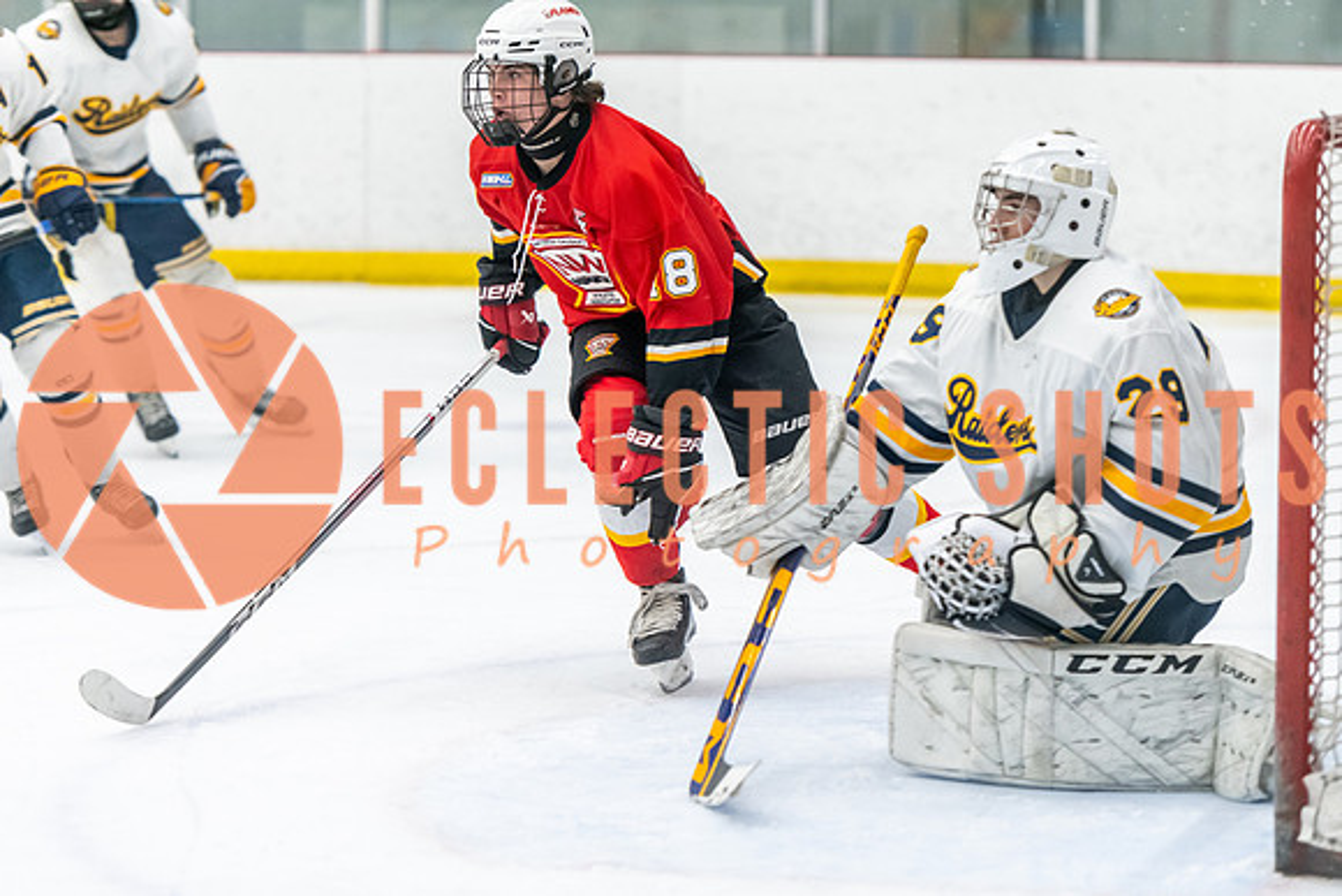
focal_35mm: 148
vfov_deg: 9.3
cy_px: 471
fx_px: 5505
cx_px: 685
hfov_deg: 13.9
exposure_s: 1/800
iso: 3200
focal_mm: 135
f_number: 2.8
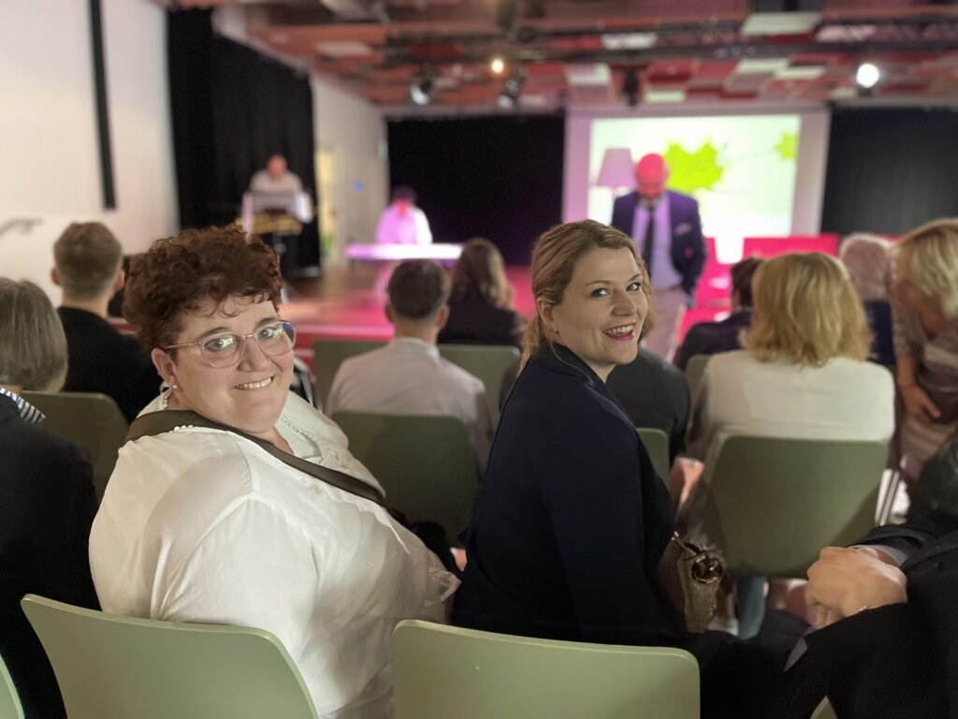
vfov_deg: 53.1
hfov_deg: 67.3
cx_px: 479
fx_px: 720
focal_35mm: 26
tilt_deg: -11.4
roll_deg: -1.6
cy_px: 360
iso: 500
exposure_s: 1/46
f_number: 1.6
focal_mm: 5.1
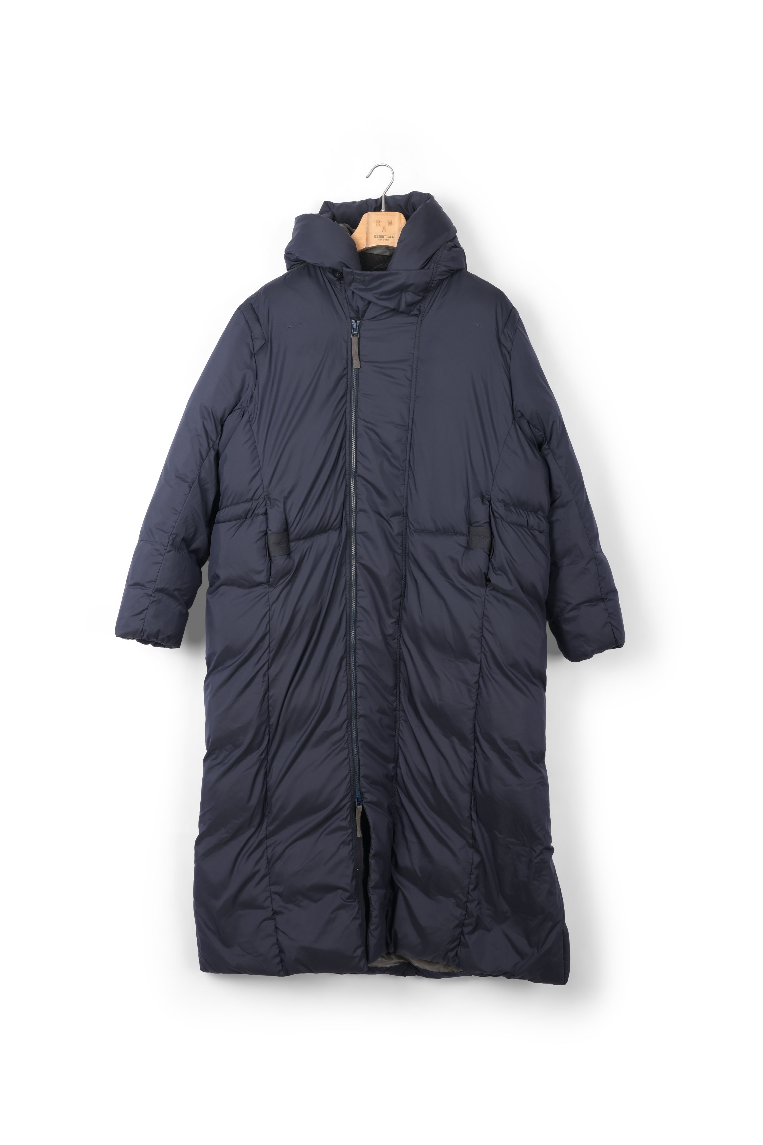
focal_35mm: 39
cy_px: 572
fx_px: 1240
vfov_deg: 49.6
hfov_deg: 34.2
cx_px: 382
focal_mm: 39
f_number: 11
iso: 100
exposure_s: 1/200
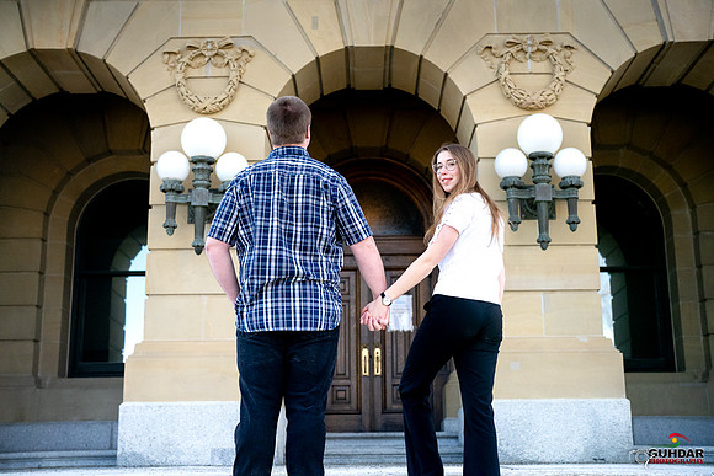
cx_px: 357
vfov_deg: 27.0
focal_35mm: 50
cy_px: 238
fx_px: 992
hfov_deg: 39.6
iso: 6400
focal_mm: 50
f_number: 3.5
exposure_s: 1/8000
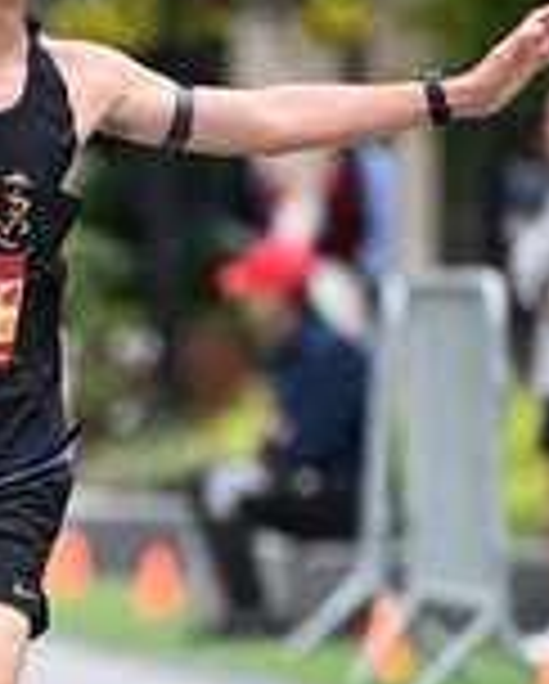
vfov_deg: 2.8
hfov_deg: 2.3
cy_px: 504
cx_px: -25
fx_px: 13763
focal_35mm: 679
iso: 1250
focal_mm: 200
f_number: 2.8
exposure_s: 1/1600
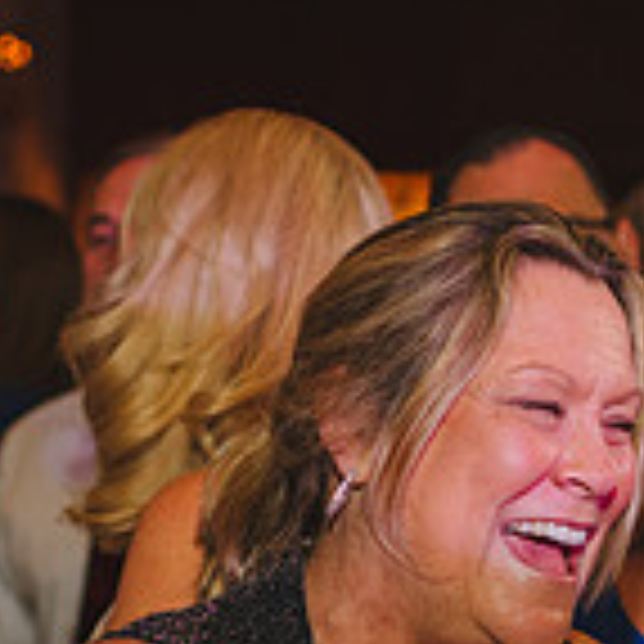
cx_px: 531
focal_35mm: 121
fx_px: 2547
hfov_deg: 14.3
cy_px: 664
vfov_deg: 14.2
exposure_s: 1/200
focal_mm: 35
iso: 800
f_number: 2.5
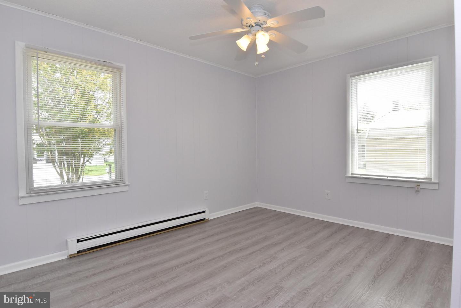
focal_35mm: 18
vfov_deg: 67.5
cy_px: 154
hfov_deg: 90.0
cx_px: 230
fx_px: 231
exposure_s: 1/200
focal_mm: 12
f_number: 9
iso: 800
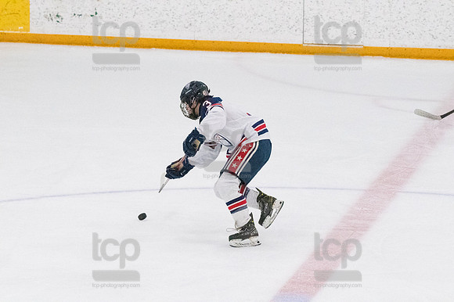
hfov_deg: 9.2
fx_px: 2836
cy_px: 151
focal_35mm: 225
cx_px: 227
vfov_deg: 6.1
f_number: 5
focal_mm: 150
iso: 8000
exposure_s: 1/1600
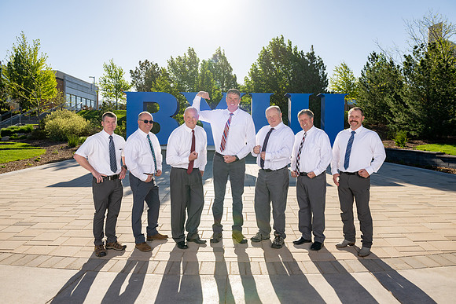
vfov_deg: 46.4
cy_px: 152
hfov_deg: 65.5
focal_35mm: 28
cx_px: 228
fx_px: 355
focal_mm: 28
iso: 200
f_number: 6.3
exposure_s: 1/640
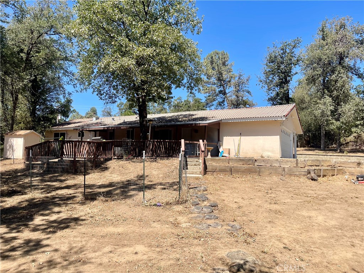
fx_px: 263
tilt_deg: +4.0
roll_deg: -0.7
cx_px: 182
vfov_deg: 54.9
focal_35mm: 25
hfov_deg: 69.4
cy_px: 136
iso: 32
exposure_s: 1/2597
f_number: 1.6
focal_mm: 5.1
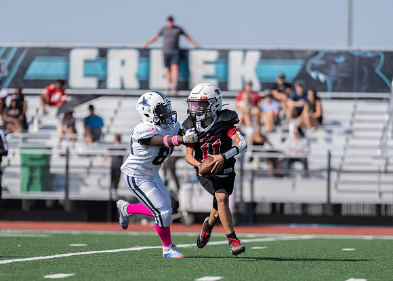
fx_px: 3200
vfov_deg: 5.0
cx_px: 192
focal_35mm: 287
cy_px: 187
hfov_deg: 7.0
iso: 100
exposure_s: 1/2500
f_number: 2.8
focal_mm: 200
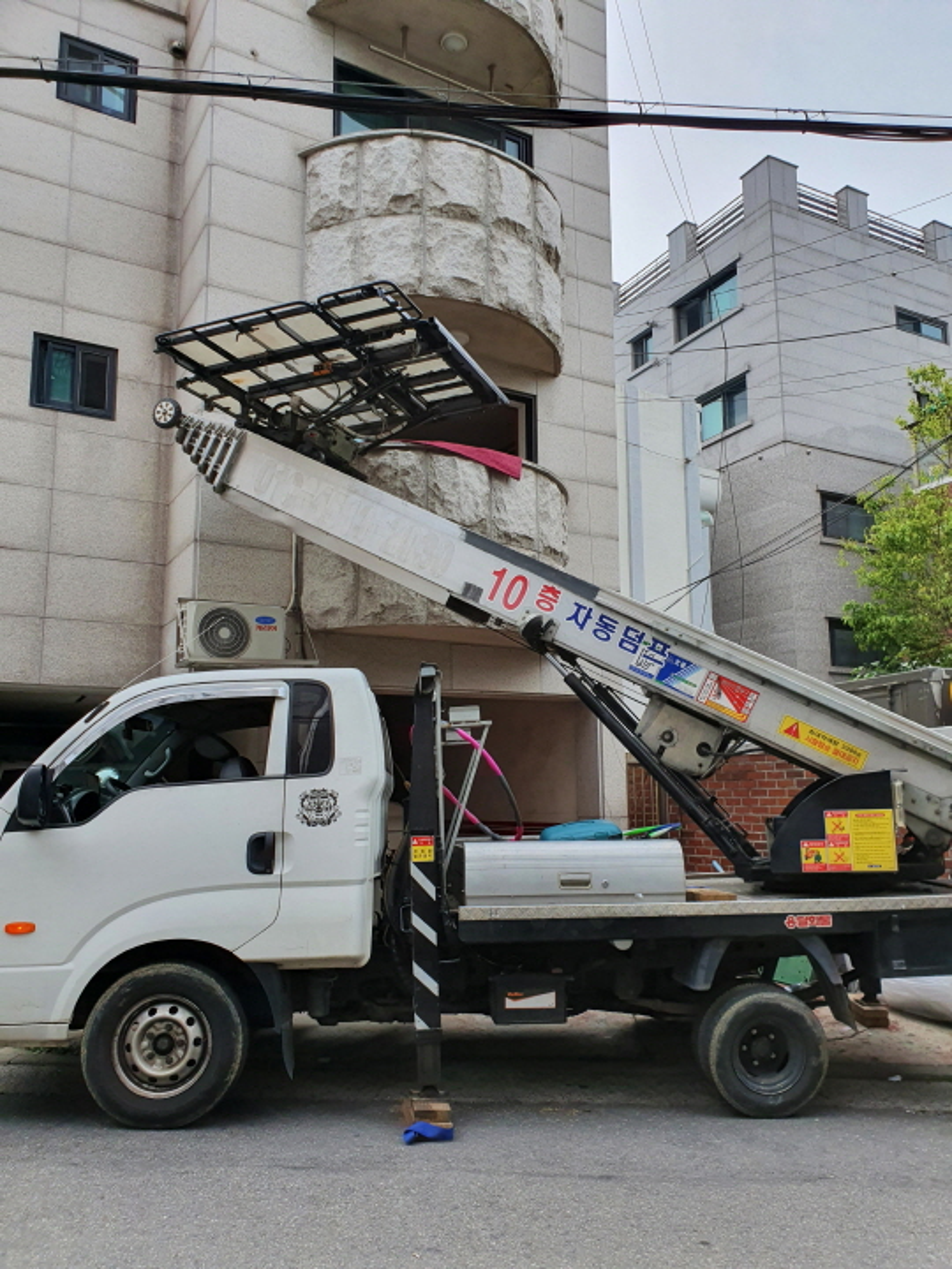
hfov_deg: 53.1
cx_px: 476
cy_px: 634
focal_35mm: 26
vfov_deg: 67.3
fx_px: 953
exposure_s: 1/1324
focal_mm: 4.32
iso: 50
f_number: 2.4
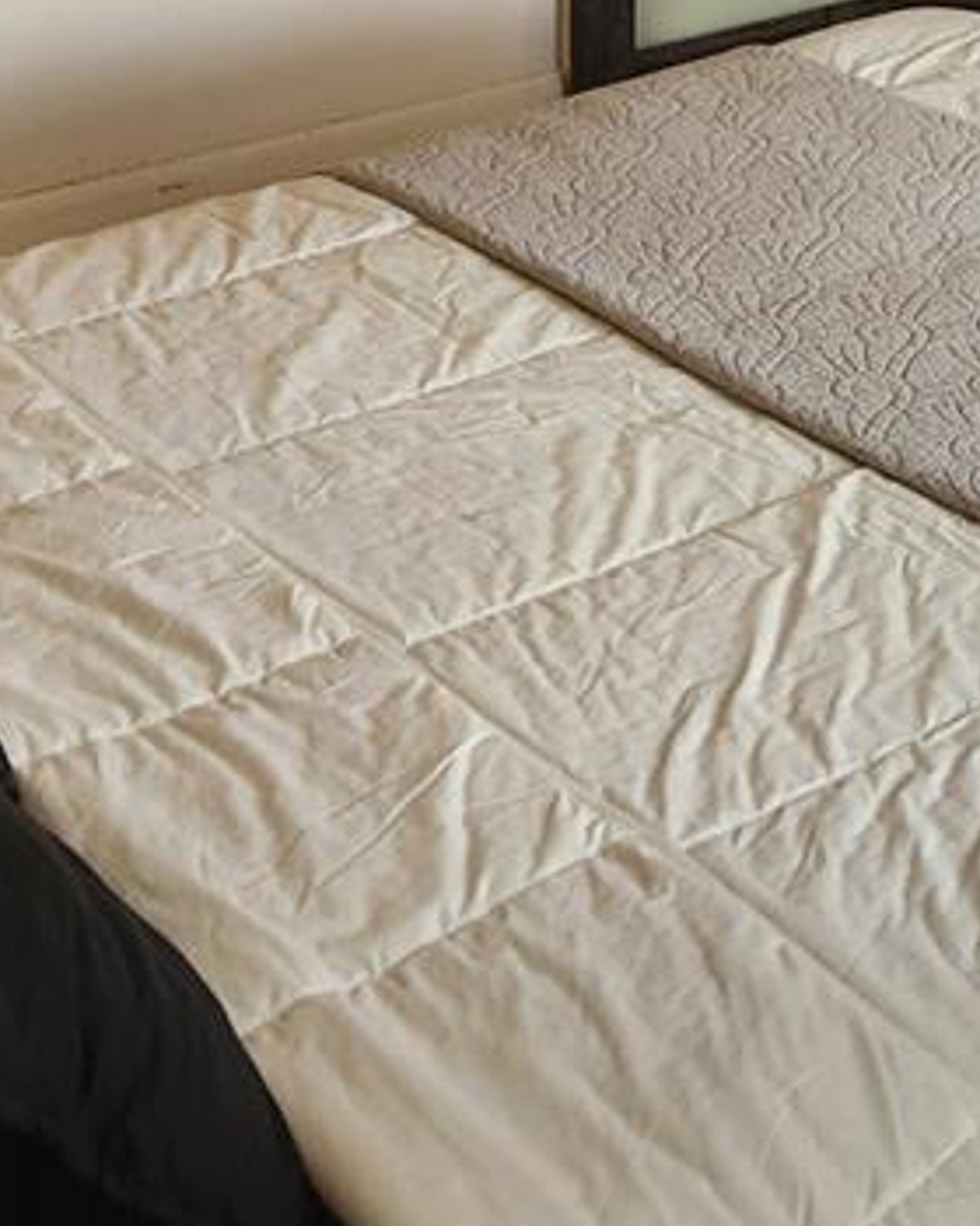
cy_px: -347
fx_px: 2792
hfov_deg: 19.7
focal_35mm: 77
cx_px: 749
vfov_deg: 22.3
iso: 200
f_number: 1.8
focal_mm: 5.4
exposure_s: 1/120
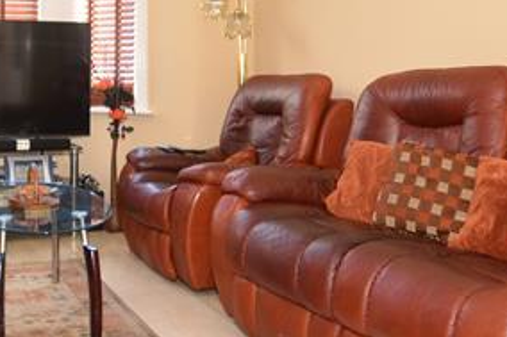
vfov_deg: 28.5
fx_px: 647
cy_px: 57
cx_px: 82
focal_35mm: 46
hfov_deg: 40.5
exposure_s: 1/50
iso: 400
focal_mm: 10
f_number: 5.6
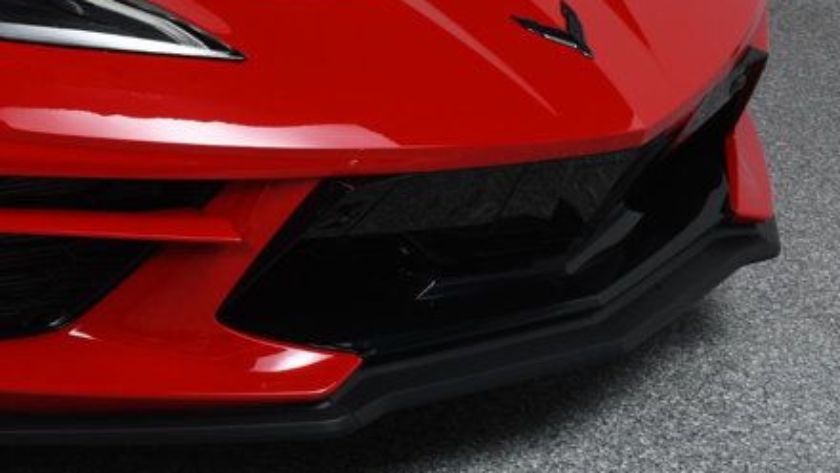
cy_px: -40
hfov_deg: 21.1
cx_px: -122
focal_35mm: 95
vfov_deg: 12.6
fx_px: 2117
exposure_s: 1/160
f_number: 13
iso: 100
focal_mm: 26
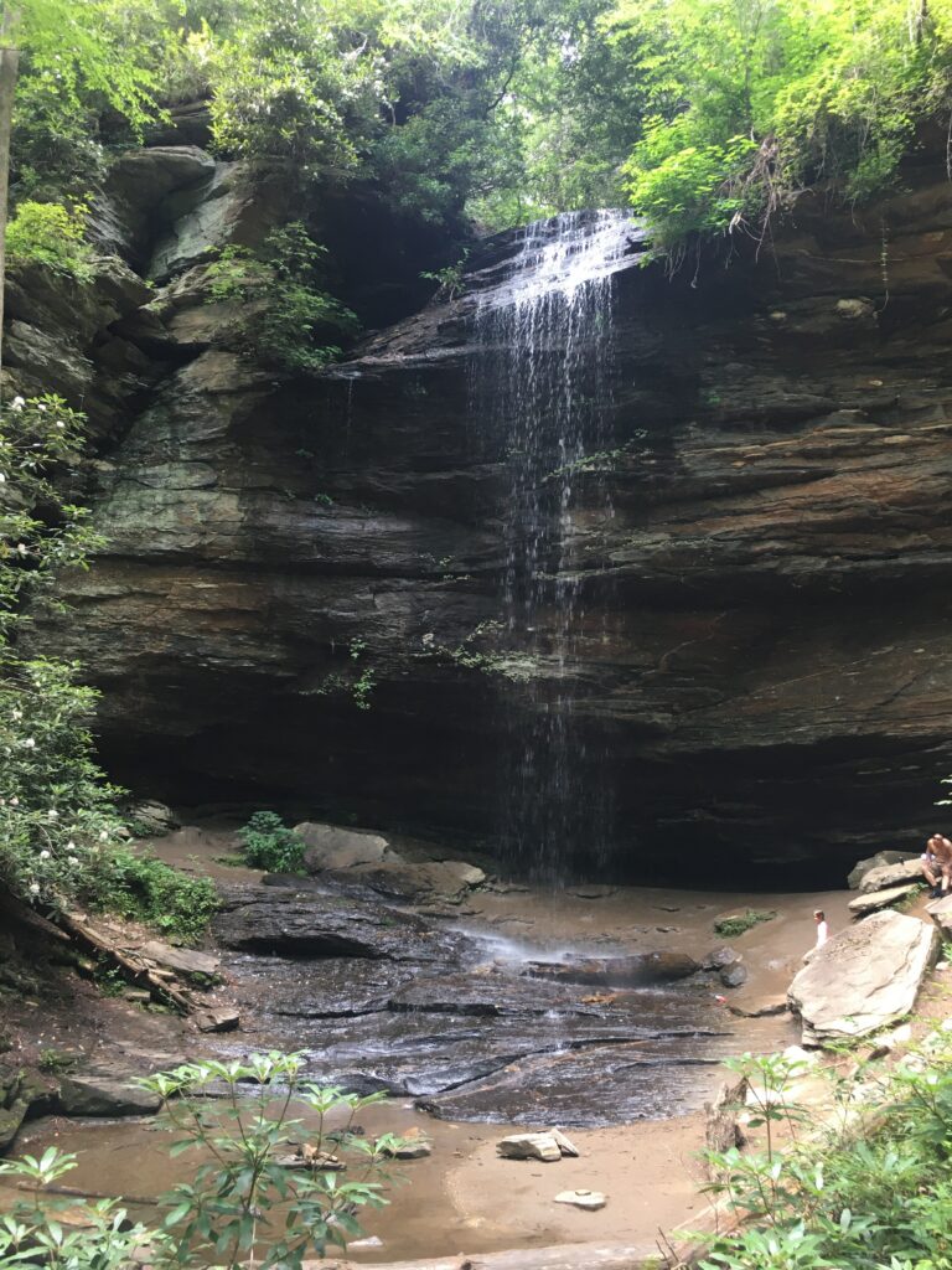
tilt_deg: +14.8
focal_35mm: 29
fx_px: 1063
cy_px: 635
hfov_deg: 48.2
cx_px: 476
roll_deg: -2.5
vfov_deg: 61.7
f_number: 2.2
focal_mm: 4.15
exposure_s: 1/30
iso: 50
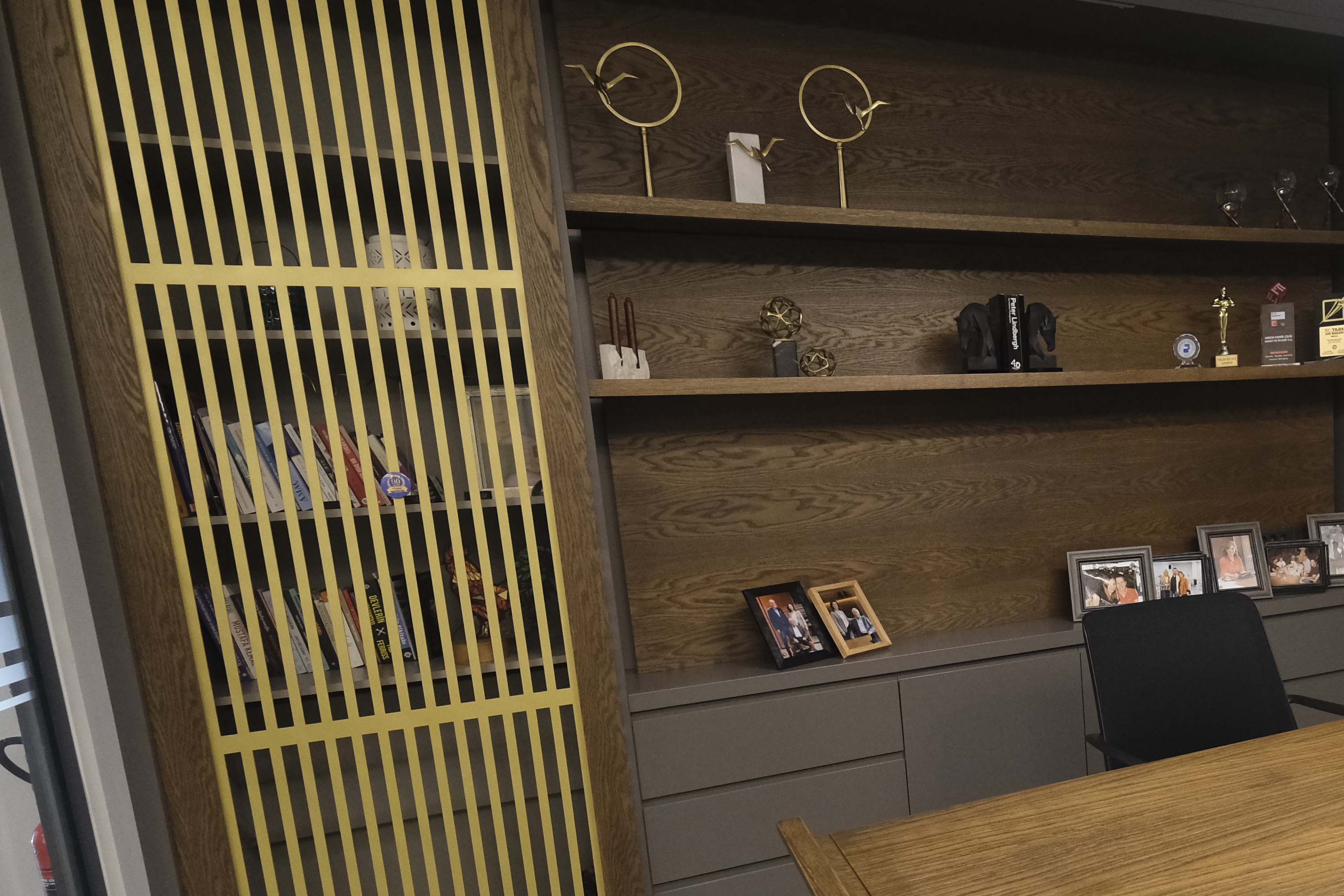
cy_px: 605
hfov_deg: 65.4
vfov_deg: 50.3
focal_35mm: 25
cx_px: 1064
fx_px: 933
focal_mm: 8
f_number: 3.5
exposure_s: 1/100
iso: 2500
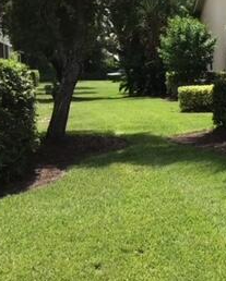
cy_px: 76
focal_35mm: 75
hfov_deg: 18.6
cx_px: 318
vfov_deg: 25.1
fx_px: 626
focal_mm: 3.3
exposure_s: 1/831
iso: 25
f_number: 2.4
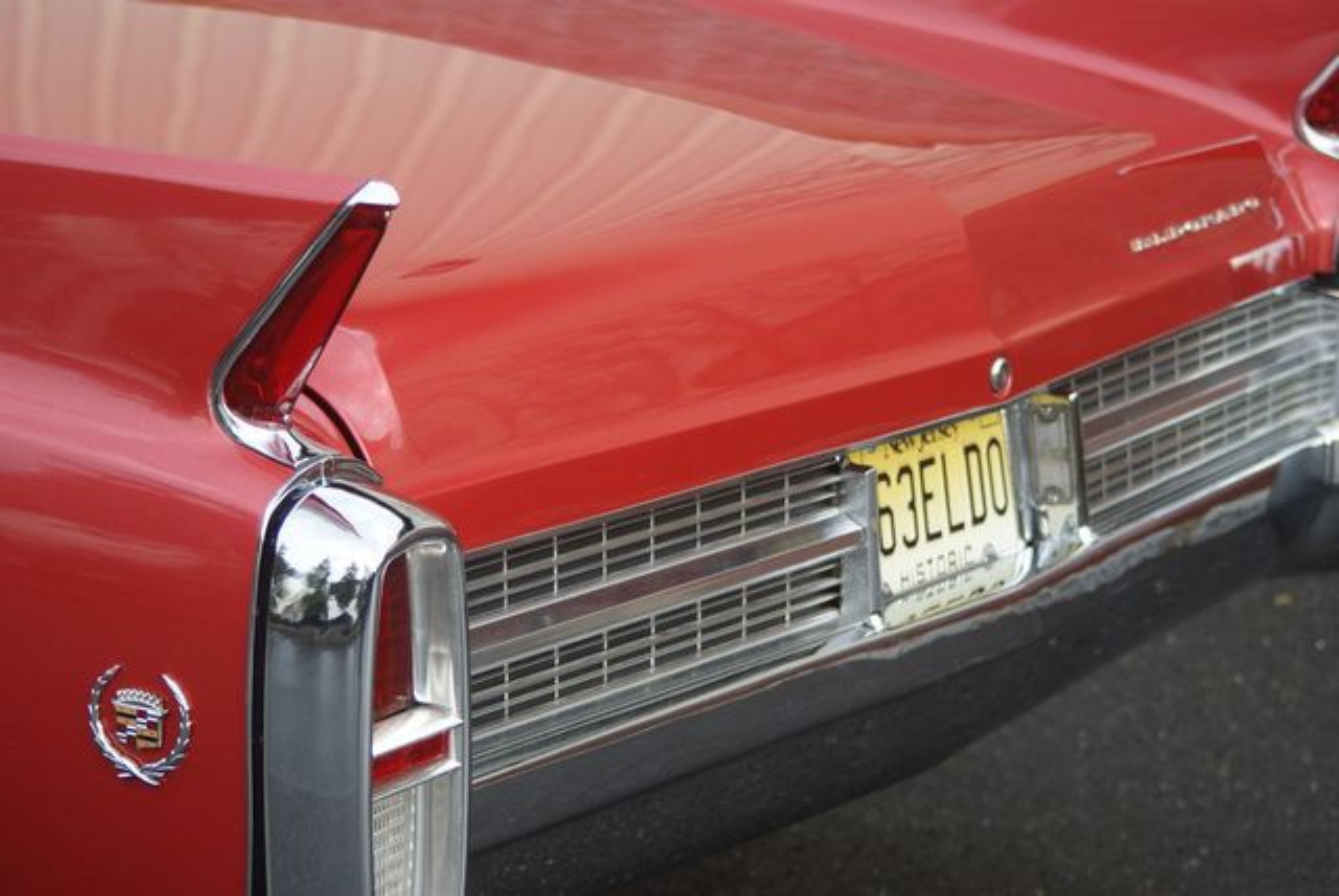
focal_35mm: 105
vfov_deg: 13.1
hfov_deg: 19.4
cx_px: 670
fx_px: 3909
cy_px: 448
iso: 100
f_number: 4.5
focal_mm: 70
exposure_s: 1/160
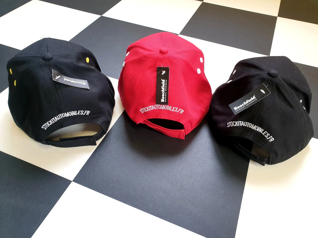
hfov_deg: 67.3
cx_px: 159
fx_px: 239
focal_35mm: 26
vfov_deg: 53.1
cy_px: 119
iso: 100
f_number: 2.4
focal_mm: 4.3
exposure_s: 1/50
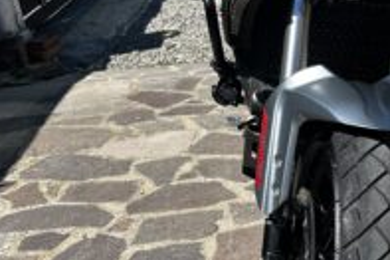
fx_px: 595
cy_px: 64
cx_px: 283
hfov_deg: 35.6
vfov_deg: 24.3
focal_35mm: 55
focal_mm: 5.7
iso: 50
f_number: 1.5
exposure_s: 1/2994
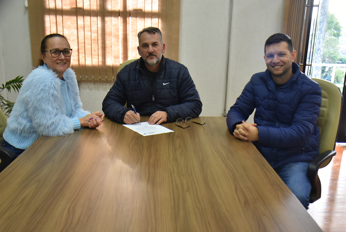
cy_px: 116
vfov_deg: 34.3
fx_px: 375
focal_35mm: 39
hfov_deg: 49.5
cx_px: 173
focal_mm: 26
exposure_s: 1/80
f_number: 4.5
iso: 800
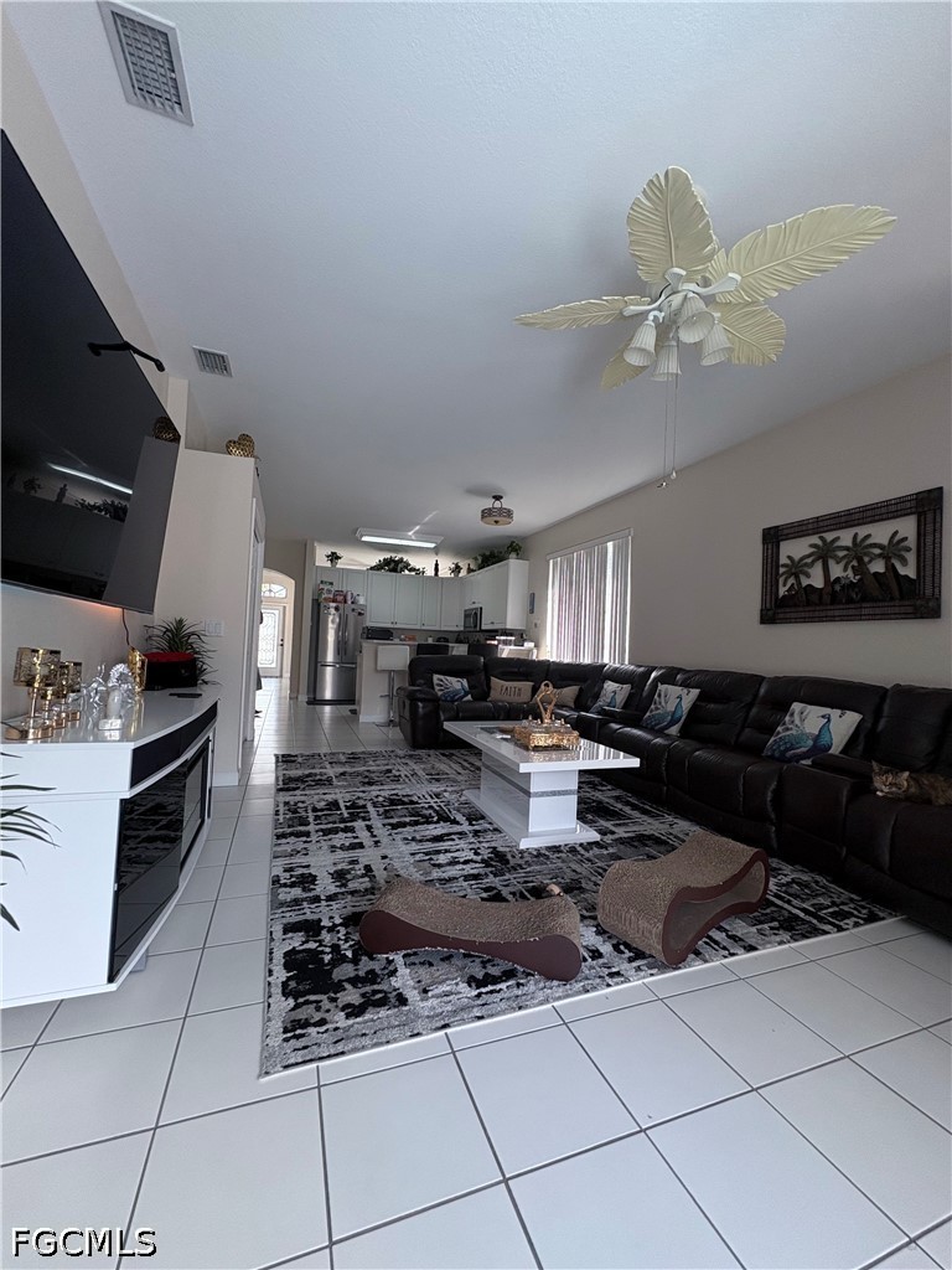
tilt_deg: +1.6
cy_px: 635
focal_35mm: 14
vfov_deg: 102.1
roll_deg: -2.1
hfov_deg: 85.7
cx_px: 476
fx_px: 513
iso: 250
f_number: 2.2
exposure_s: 1/93
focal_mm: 2.22
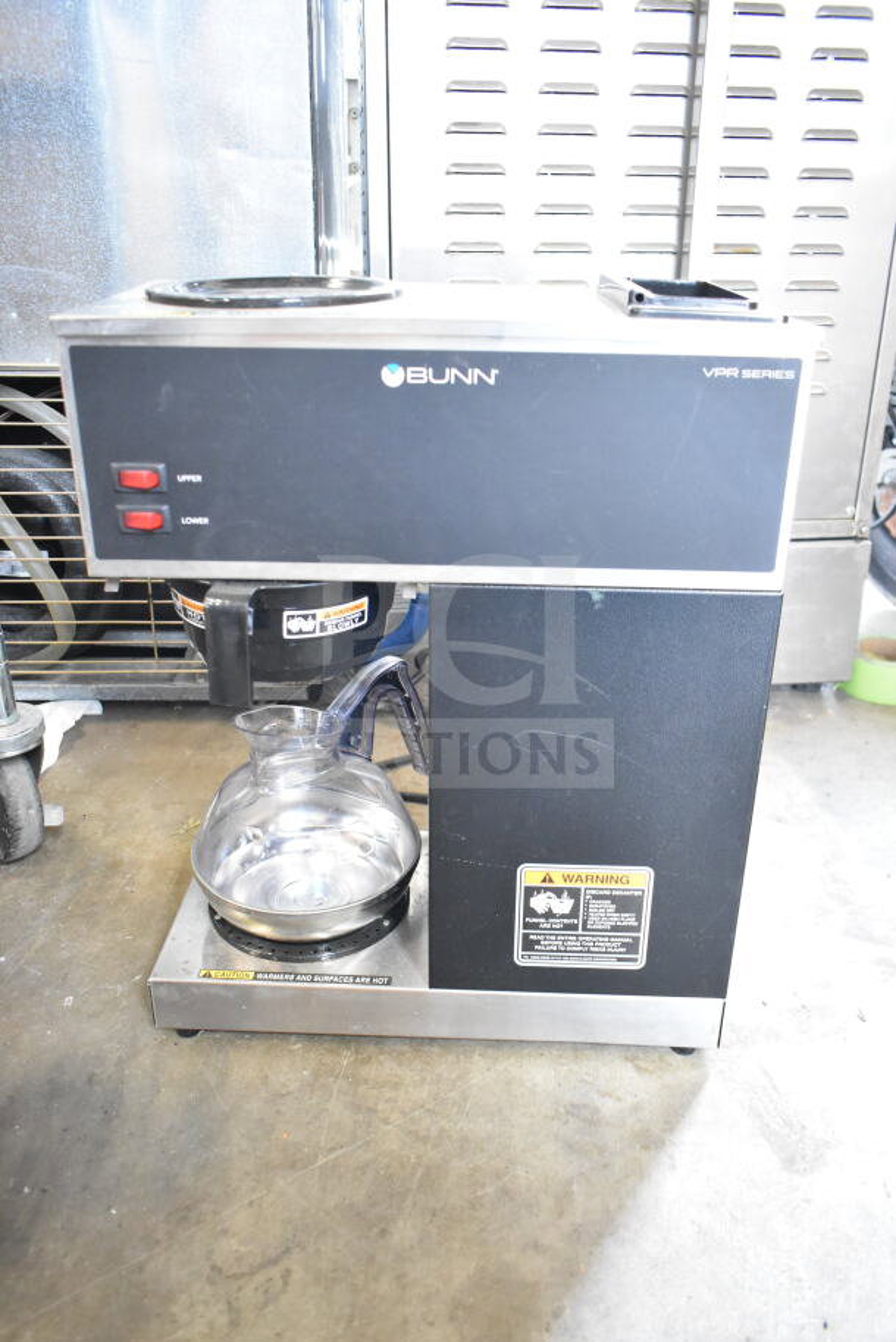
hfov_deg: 43.6
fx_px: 1119
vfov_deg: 61.9
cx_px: 448
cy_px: 671
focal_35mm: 30
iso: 4500
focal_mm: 20
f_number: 3.5
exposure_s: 1/30
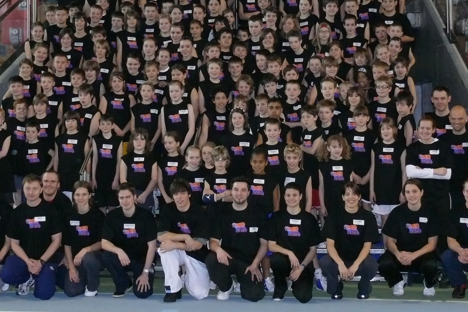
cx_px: 244
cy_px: 92
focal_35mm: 73
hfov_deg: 27.7
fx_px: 949
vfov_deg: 18.6
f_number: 2.8
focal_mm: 9.1
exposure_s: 1/30
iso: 400
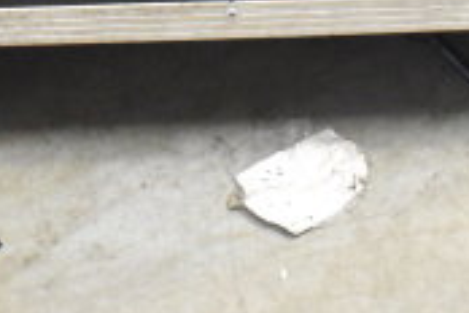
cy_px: -228
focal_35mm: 132
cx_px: 272
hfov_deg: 15.6
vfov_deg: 9.9
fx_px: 1716
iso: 6400
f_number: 5
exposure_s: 1/100
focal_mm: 25
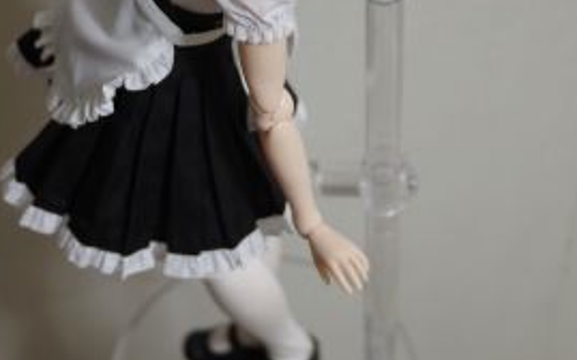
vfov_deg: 12.8
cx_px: 294
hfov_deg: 20.4
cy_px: 150
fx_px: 1604
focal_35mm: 102
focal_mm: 40
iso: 100
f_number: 2.8
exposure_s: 1/10
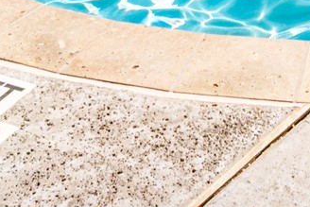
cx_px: 284
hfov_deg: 18.9
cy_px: -431
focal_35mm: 106
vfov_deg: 9.7
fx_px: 913
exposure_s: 1/160
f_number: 10
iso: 100
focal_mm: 16
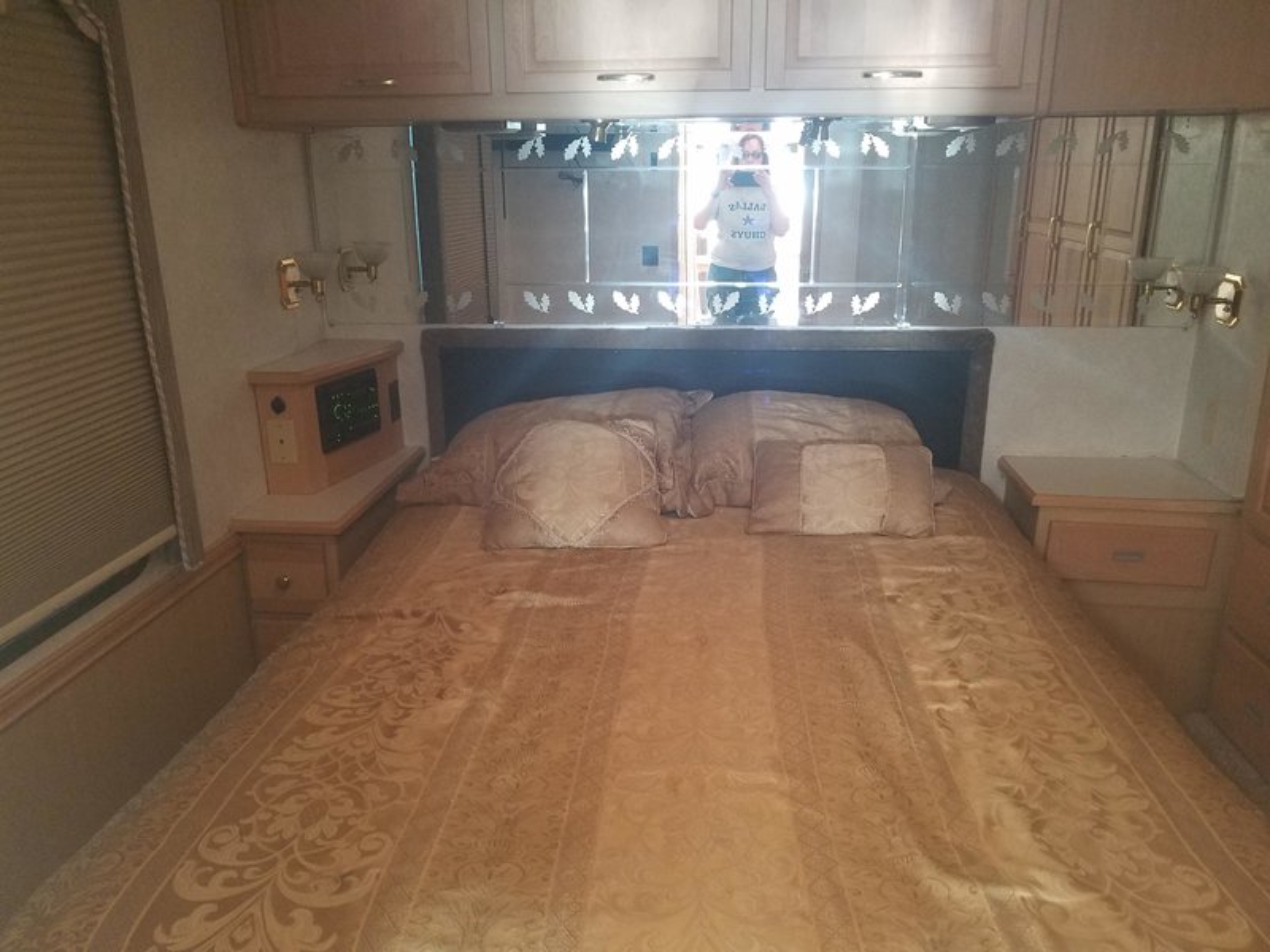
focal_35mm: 26
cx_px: 635
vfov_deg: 53.1
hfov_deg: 67.3
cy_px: 476
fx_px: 954
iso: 200
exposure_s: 1/10
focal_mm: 4.2
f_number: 1.7
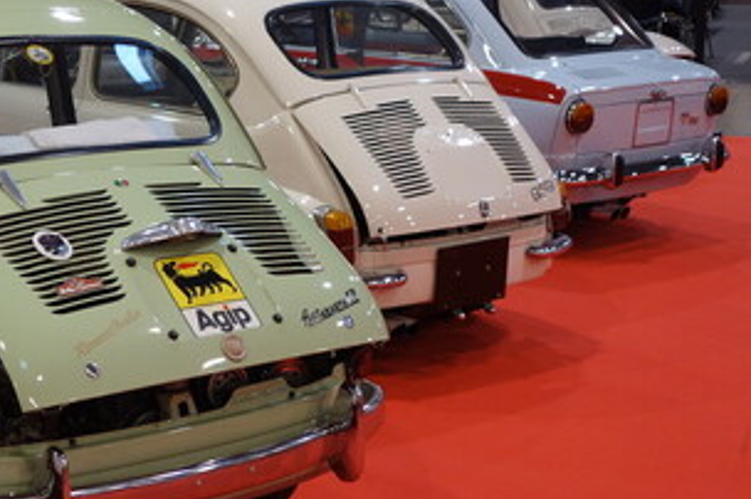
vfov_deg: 16.4
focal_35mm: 83
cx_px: 158
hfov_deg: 24.1
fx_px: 1730
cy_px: 212
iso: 200
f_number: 3.2
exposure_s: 1/50
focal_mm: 15.64
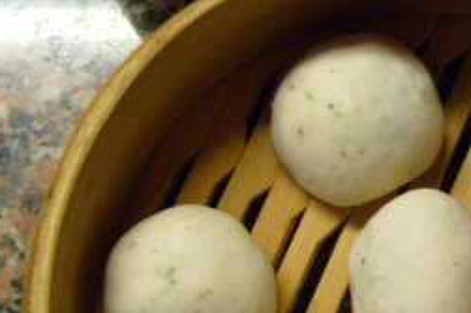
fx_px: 1216
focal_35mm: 93
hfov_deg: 21.4
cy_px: 298
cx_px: 424
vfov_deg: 14.5
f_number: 2.8
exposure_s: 1/30
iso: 194
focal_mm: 7.4
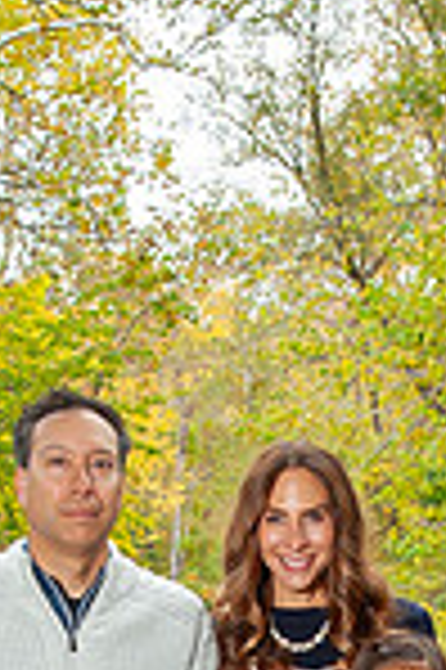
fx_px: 2179
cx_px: 282
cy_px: 849
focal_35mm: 117
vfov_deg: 16.6
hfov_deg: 11.7
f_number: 3.2
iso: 400
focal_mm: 24
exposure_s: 1/125
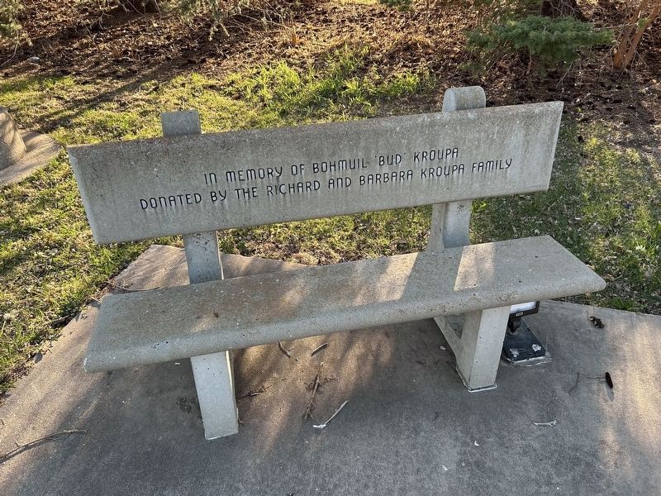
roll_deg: +1.8
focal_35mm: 26
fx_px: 496
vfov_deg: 53.1
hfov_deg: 67.3
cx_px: 330
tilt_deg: -36.5
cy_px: 248
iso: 40
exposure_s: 1/200
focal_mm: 5.7
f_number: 1.5
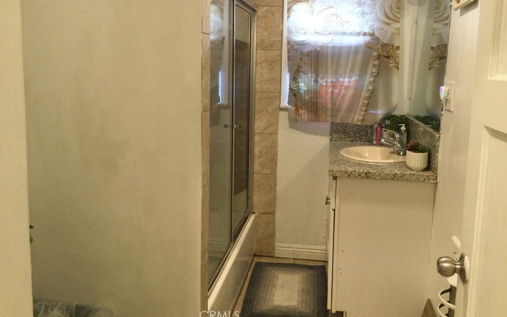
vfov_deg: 38.2
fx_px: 456
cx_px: 253
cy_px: 131
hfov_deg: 58.2
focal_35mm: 33
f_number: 2.4
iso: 200
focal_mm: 3.3
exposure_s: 1/24
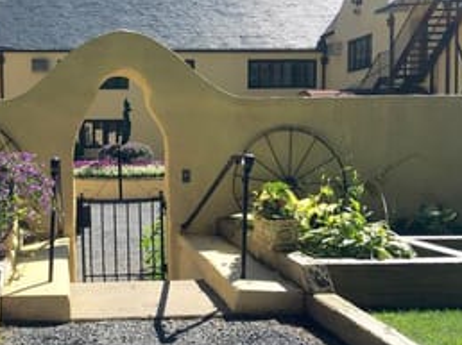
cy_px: 175
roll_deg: +1.6
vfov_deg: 32.1
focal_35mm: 45
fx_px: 600
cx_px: 113
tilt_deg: -3.4
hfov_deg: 40.8
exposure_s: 1/1241
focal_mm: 4.15
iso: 25
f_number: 2.2
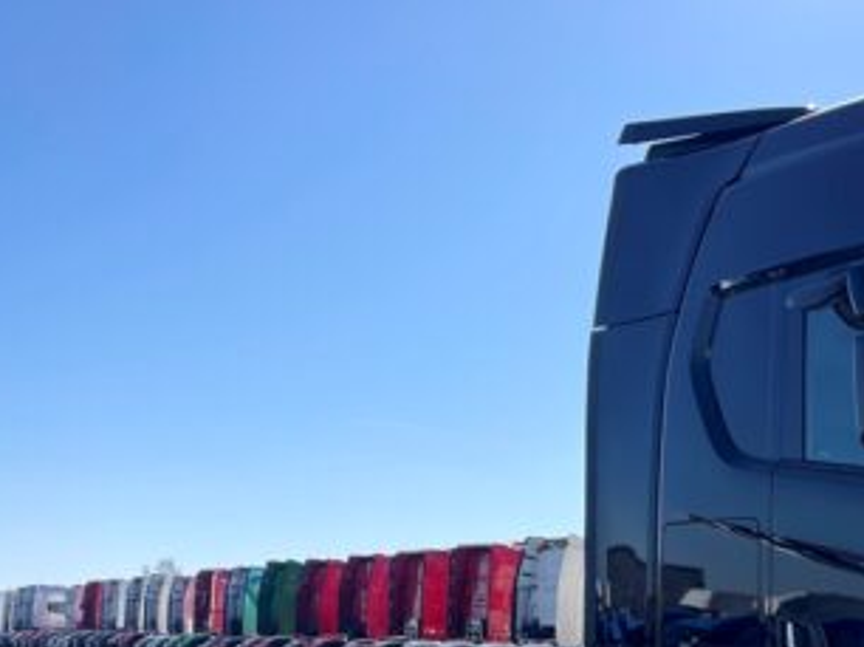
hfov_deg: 34.9
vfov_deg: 27.8
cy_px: 542
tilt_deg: +3.8
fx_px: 1272
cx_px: 813
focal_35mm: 51
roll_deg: -0.2
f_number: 1.6
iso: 32
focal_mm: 4.2
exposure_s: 1/4000
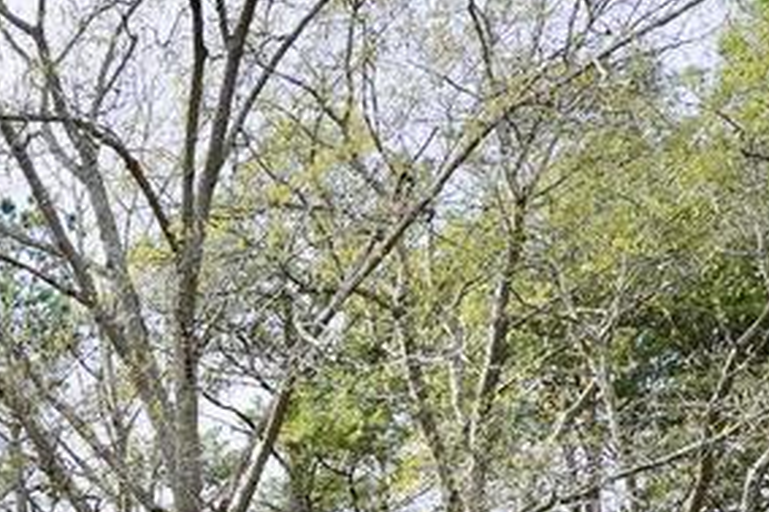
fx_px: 1516
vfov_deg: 15.7
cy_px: 986
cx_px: -533
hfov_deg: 21.3
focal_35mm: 71
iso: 100
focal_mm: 14
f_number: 7.1
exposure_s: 1/100
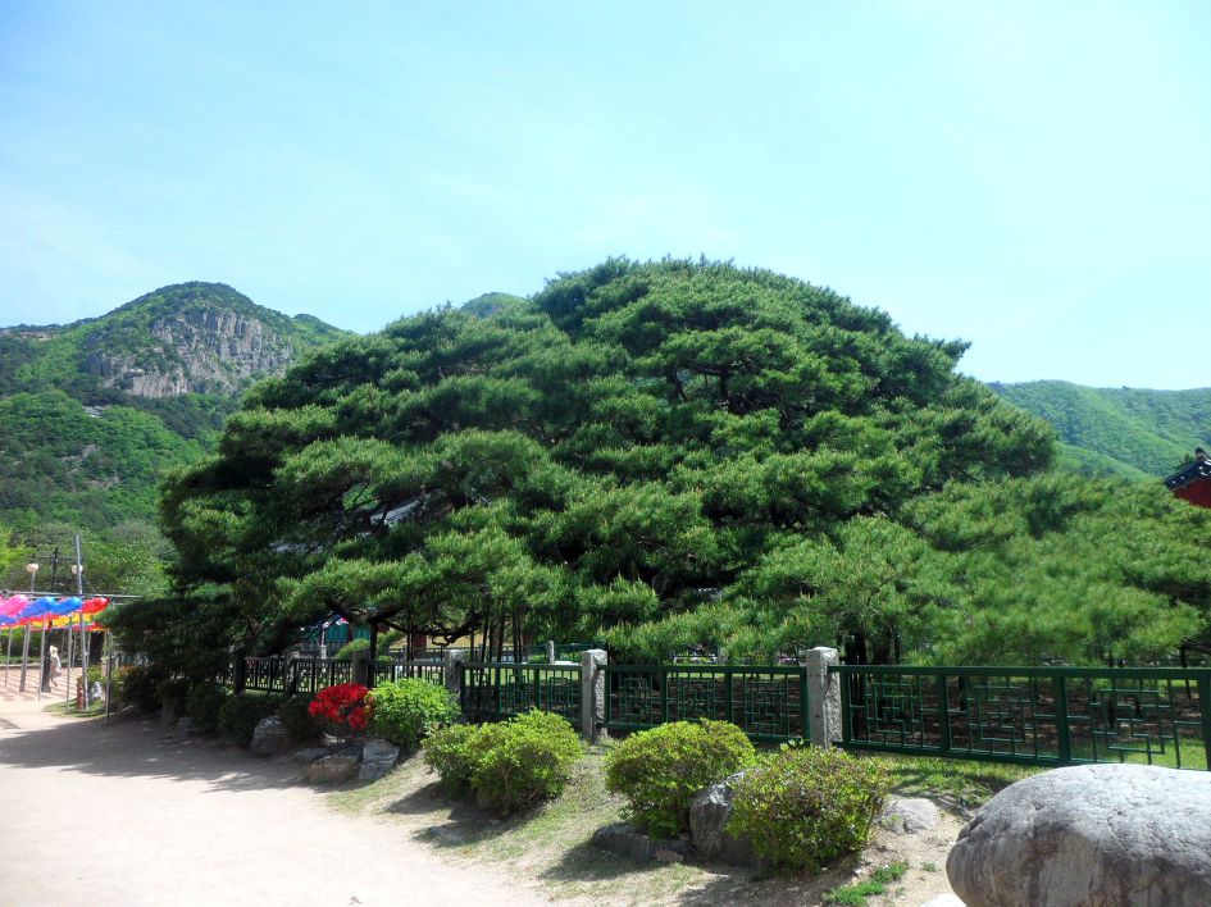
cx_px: 606
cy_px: 454
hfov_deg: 65.3
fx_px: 944
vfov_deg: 51.3
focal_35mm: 27
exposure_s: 1/500
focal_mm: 4.9
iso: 80
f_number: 3.5
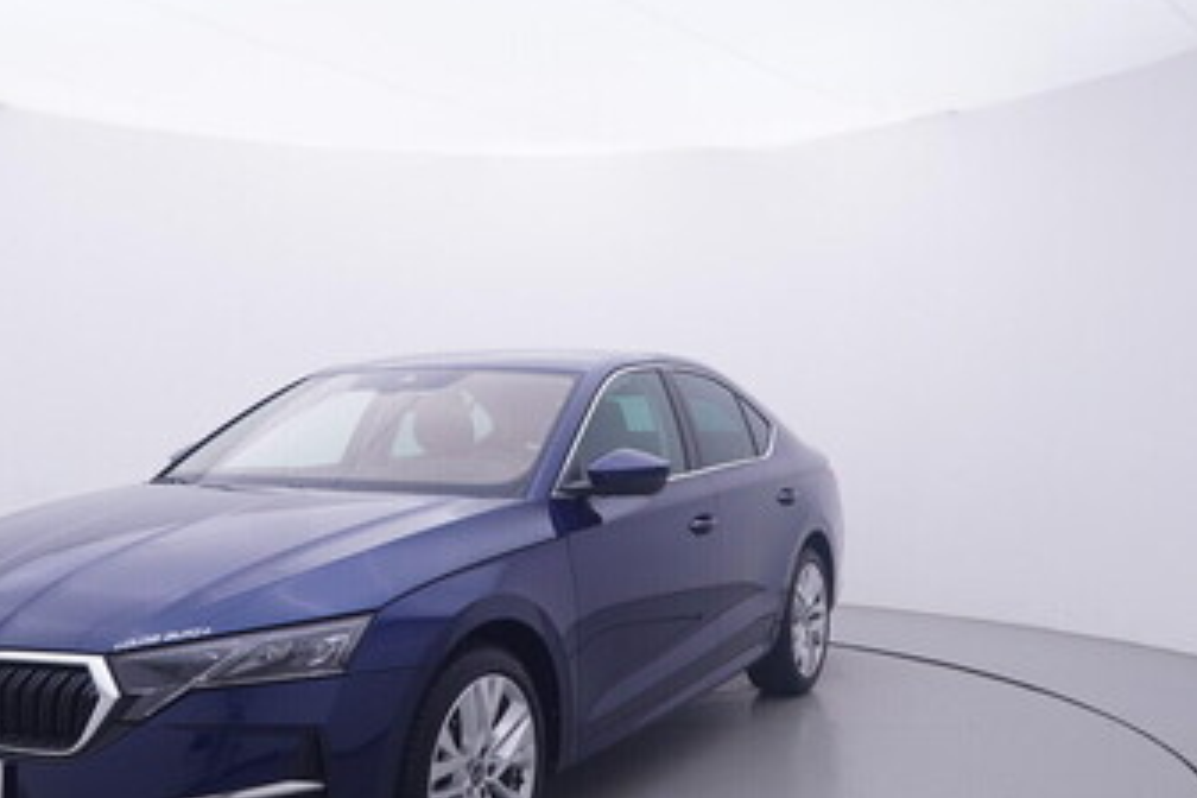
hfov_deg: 51.9
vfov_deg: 36.0
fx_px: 1224
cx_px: 511
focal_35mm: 37
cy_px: 486
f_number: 5
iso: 200
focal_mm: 15
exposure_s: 1/80
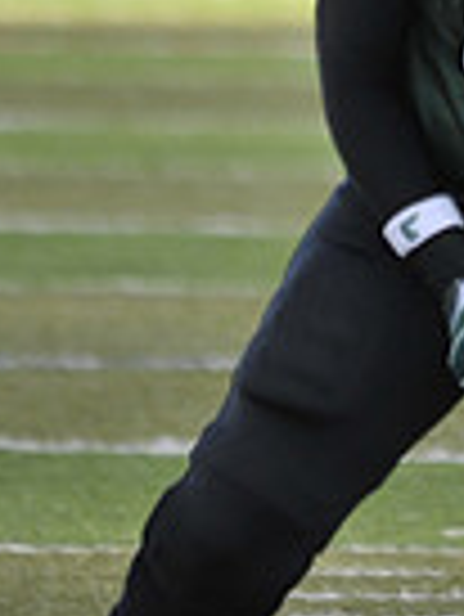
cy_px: -148
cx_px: 622
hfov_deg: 0.7
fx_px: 36278
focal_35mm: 2033
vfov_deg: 1.0
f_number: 6.3
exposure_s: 1/1000
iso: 1250
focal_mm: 500
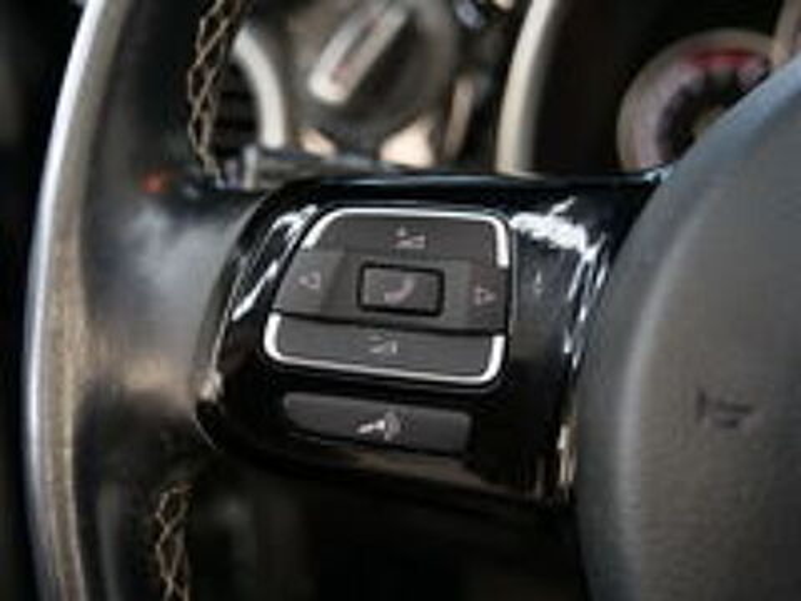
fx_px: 1018
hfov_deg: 42.9
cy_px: 300
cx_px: 400
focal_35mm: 44
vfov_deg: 32.9
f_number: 3.3
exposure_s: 1/60
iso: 1250
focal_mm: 22
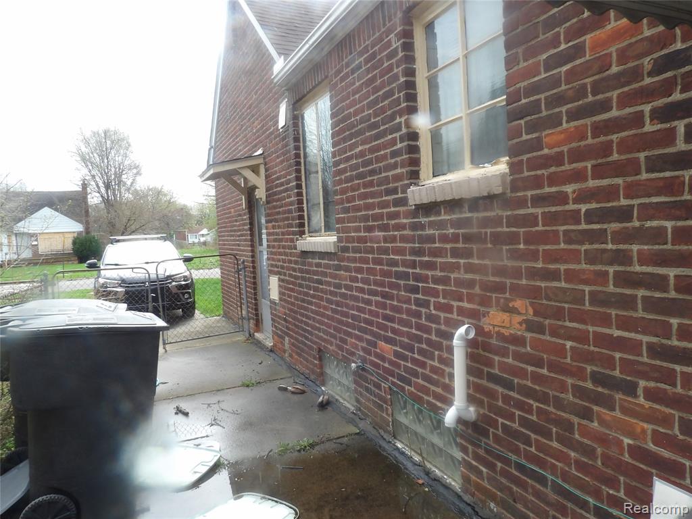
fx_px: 480
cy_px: 260
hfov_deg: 71.6
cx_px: 346
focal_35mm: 24
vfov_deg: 56.8
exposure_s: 1/60
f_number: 7.4
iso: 100
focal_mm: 4.3
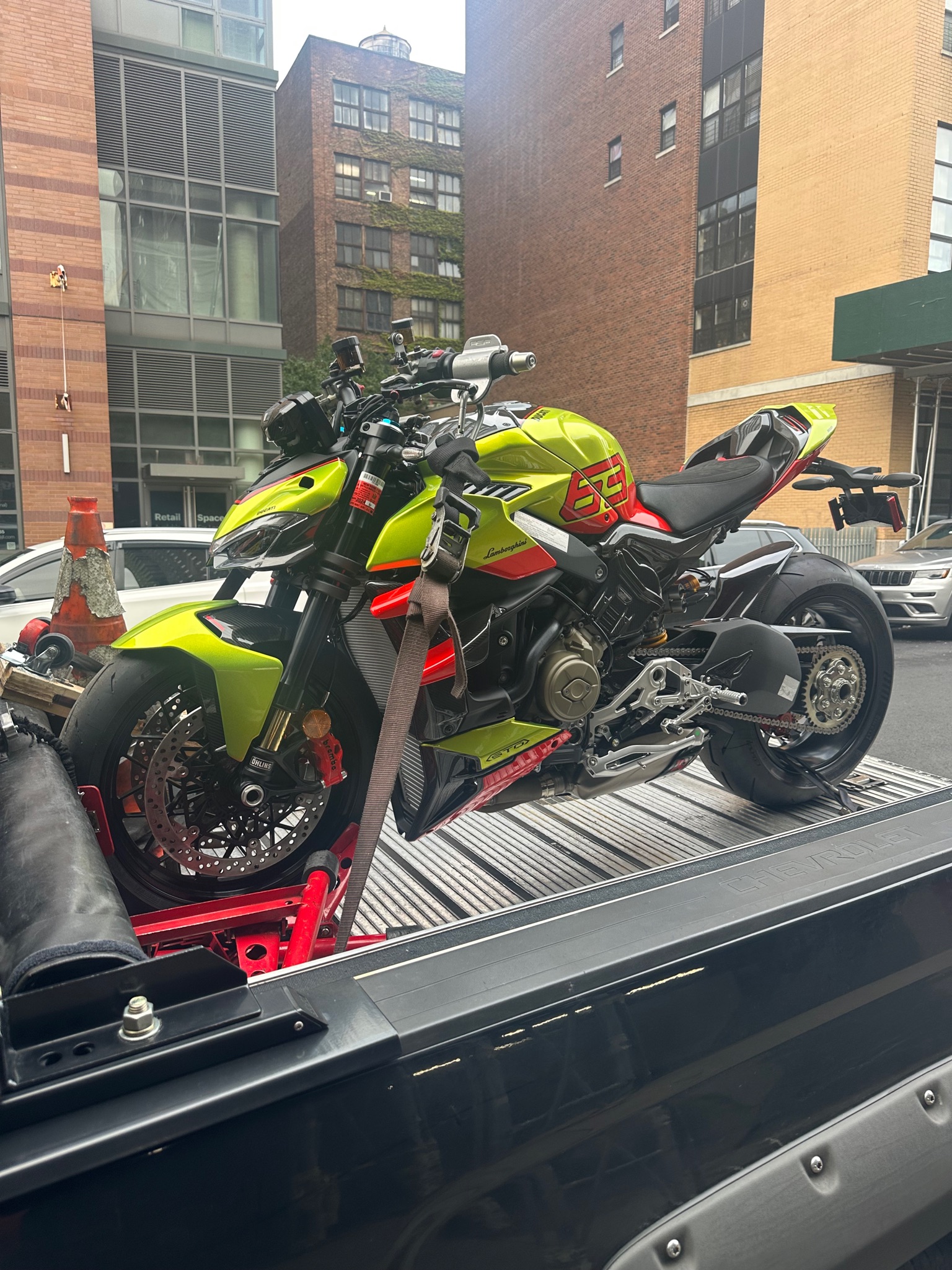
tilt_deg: -8.5
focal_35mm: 24
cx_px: 476
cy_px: 635
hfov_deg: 56.8
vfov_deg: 71.6
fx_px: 880
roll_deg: -1.8
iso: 100
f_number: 1.78
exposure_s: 1/121
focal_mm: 6.86
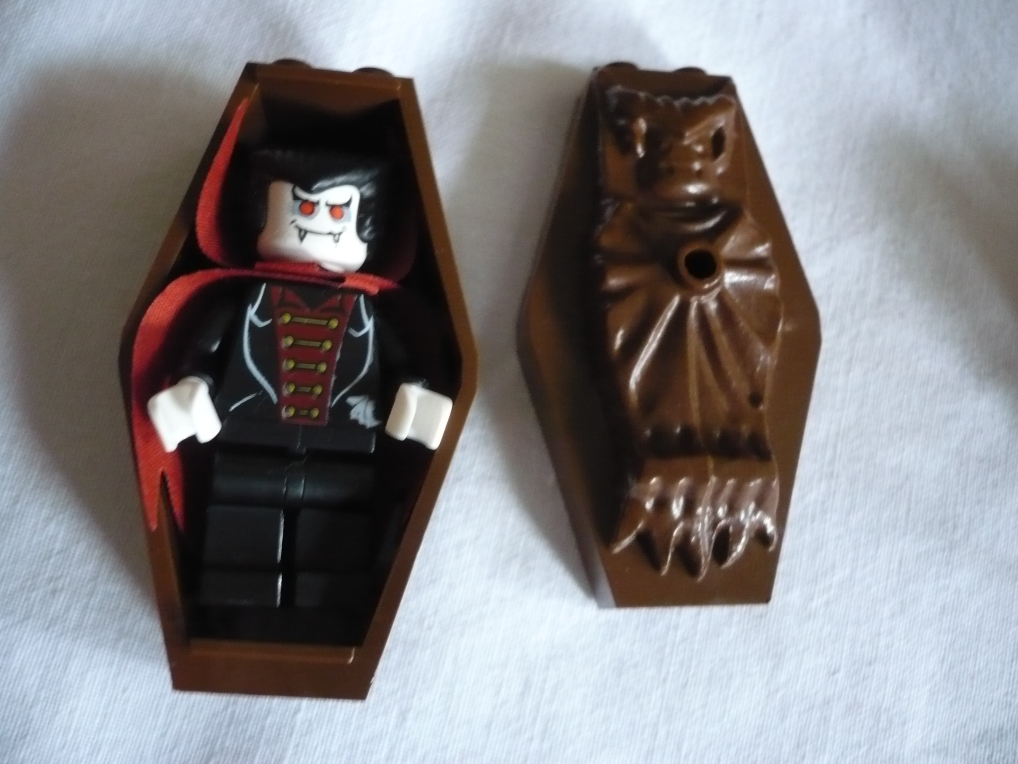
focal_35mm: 35
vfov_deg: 40.7
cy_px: 382
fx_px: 1029
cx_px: 509
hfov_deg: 52.6
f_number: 2.8
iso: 400
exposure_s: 1/25
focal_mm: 5.8
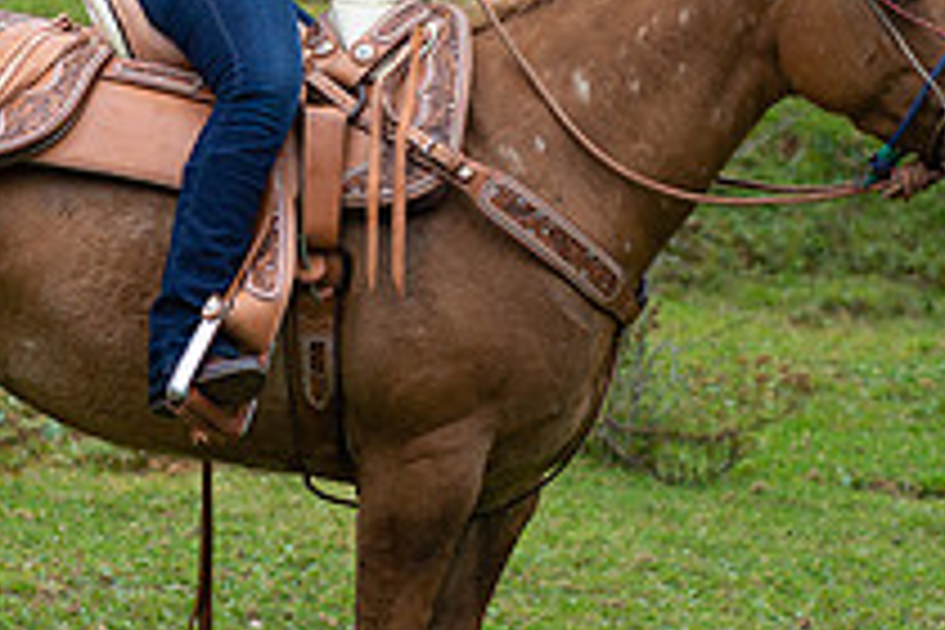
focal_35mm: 138
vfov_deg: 9.9
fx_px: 3622
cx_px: 302
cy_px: 169
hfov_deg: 14.8
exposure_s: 1/2000
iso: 400
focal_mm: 50
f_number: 2.8
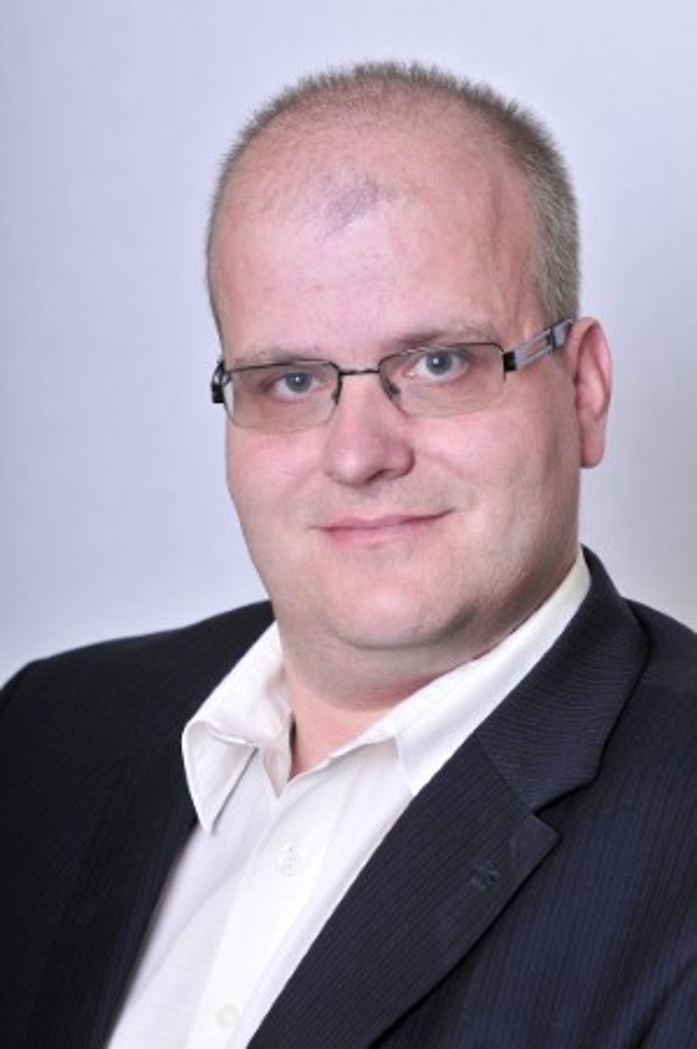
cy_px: 524
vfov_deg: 12.2
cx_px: 348
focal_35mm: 168
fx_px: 4890
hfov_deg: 8.2
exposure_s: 1/250
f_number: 6.3
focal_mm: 112
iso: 200
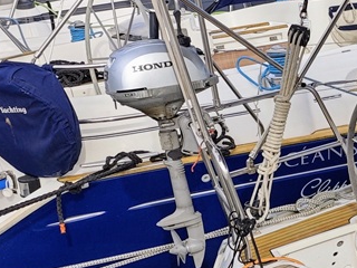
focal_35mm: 92
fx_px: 949
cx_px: 630
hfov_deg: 17.5
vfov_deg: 16.0
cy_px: 205
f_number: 1.6
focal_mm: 6.55
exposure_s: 1/1800
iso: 50
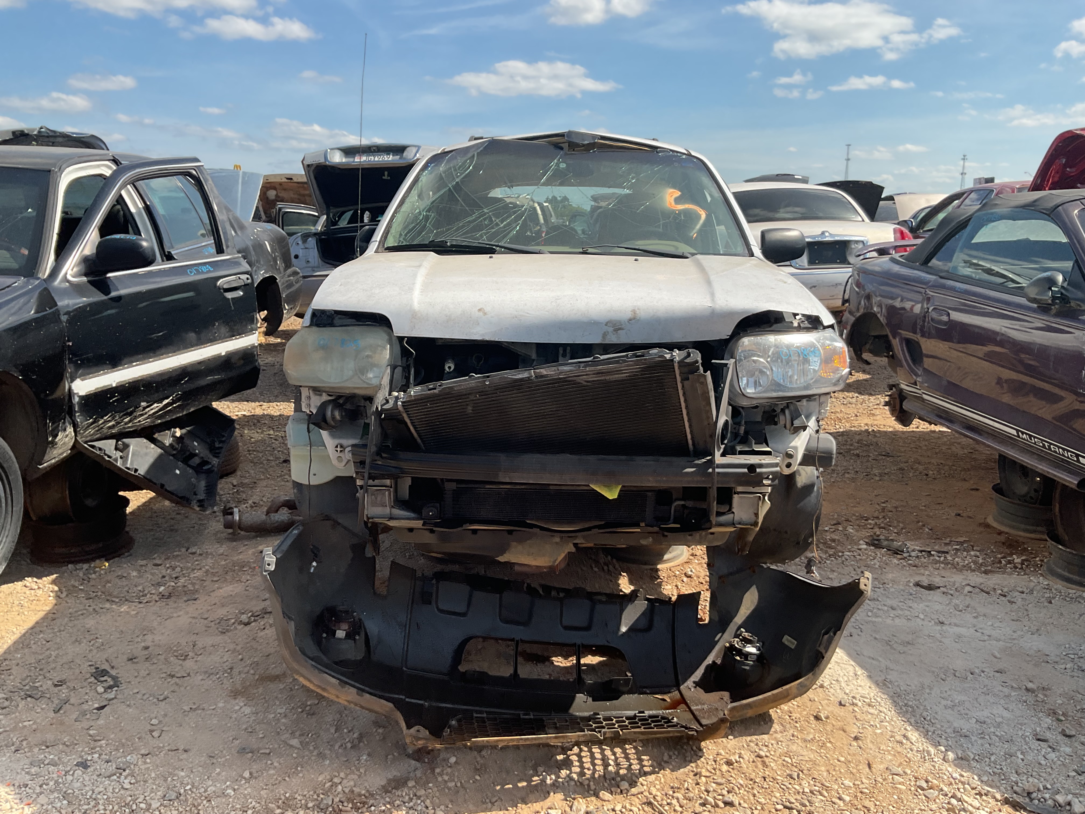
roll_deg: +1.4
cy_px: 407
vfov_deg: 48.2
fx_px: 909
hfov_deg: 61.7
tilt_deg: -9.5
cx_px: 542
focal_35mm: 29
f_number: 1.8
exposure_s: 1/1577
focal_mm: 3
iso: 16
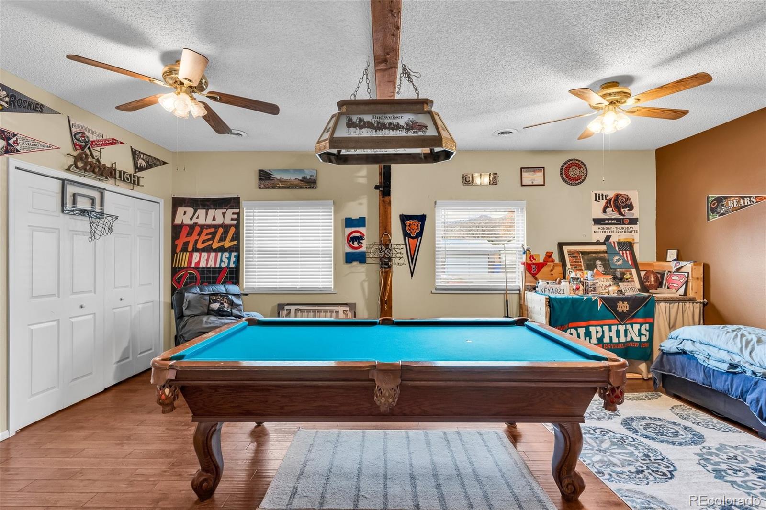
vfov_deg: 70.4
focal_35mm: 17
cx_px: 383
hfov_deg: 93.3
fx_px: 362
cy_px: 255
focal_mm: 17
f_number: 8
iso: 160
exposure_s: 1/3.33
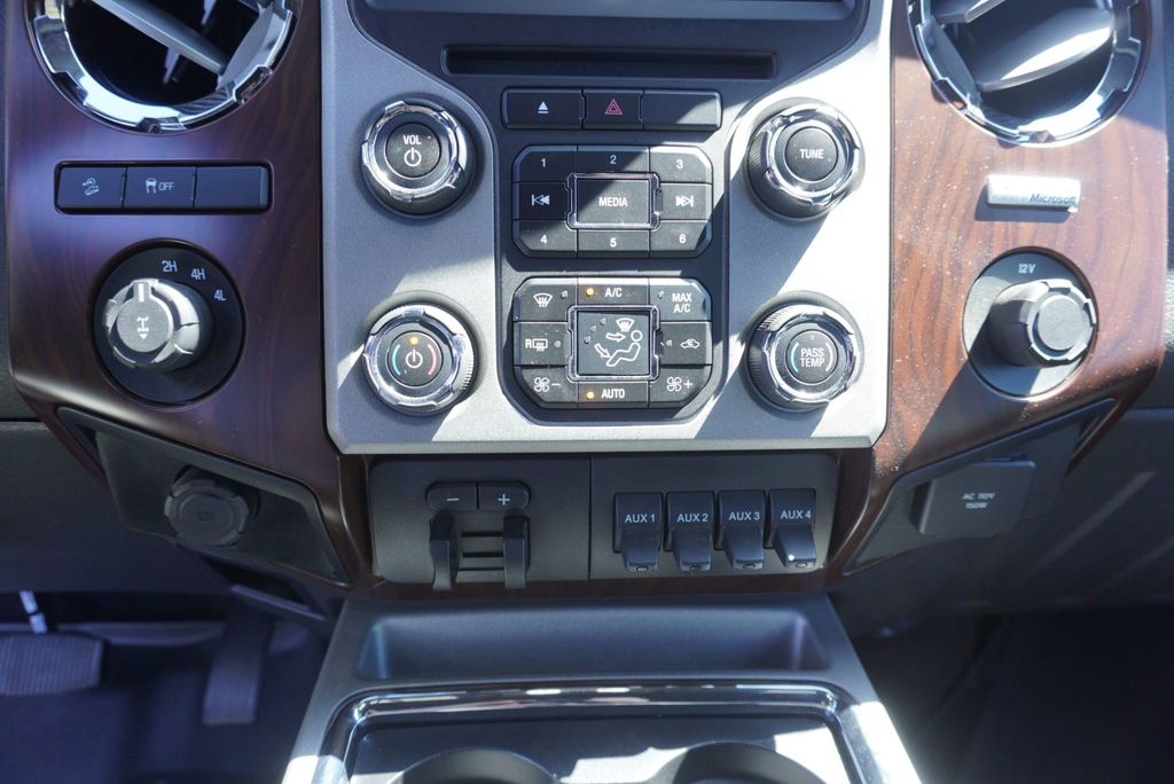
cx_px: 587
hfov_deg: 73.7
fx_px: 783
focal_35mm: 24
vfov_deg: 53.2
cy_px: 392
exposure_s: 1/60
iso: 200
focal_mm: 16
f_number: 4
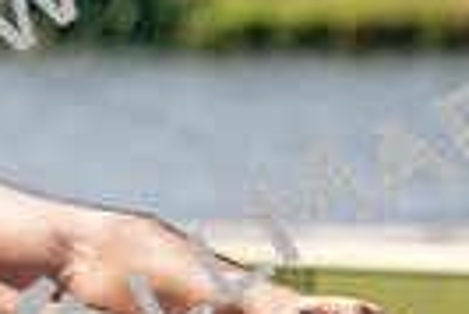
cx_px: -286
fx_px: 11346
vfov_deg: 1.6
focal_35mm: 870
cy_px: 111
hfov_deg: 2.4
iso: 200
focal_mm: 200
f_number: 5.6
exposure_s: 1/1600
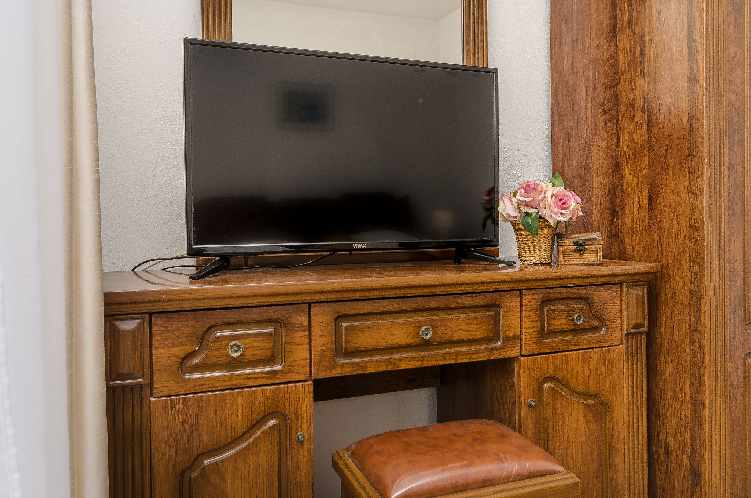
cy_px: 249
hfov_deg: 62.0
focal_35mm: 30
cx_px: 376
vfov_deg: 43.4
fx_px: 625
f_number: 7.1
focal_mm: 20
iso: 100
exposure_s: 1/80
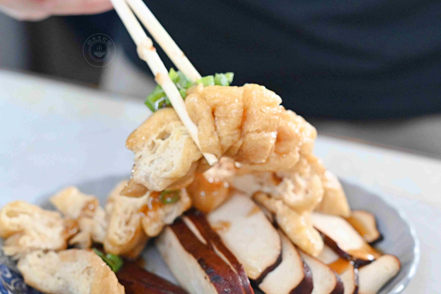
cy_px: 147
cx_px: 220
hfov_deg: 27.0
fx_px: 919
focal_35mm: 75
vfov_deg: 18.2
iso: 5600
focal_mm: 50
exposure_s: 1/250
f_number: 3.2
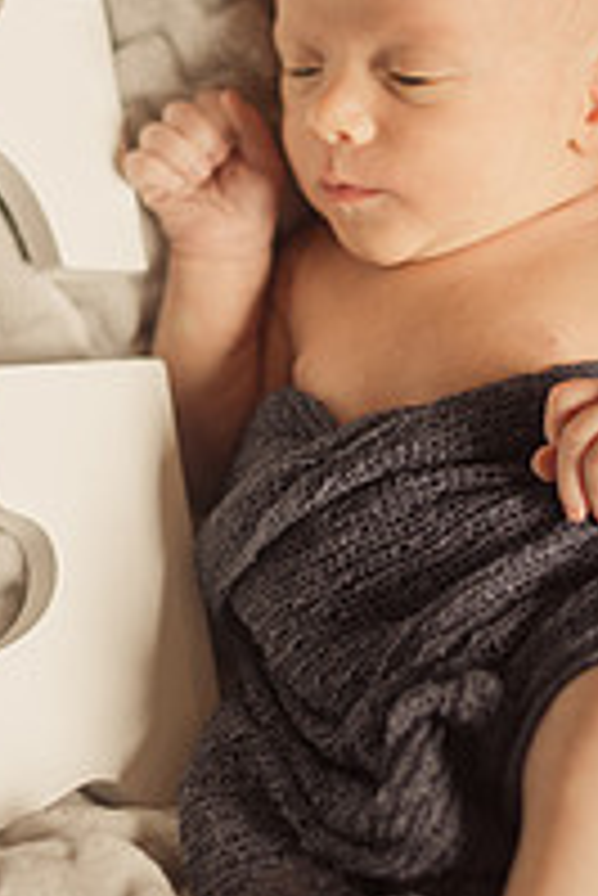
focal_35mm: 113
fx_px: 2810
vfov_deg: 18.1
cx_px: 283
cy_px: 396
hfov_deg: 12.1
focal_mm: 50
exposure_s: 1/320
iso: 400
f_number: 2
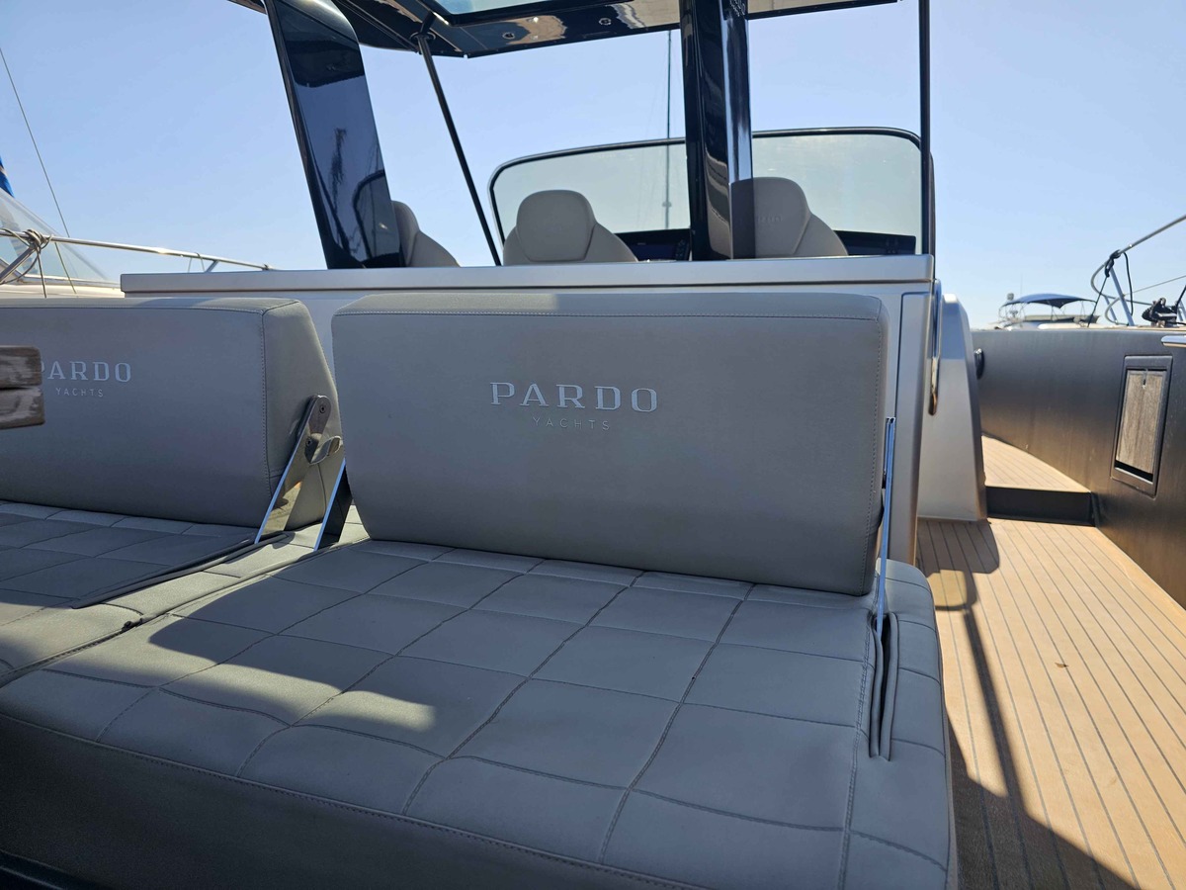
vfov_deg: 58.9
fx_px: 788
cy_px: 445
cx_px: 593
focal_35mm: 23
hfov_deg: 73.9
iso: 10
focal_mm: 6.3
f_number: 1.7
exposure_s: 1/533
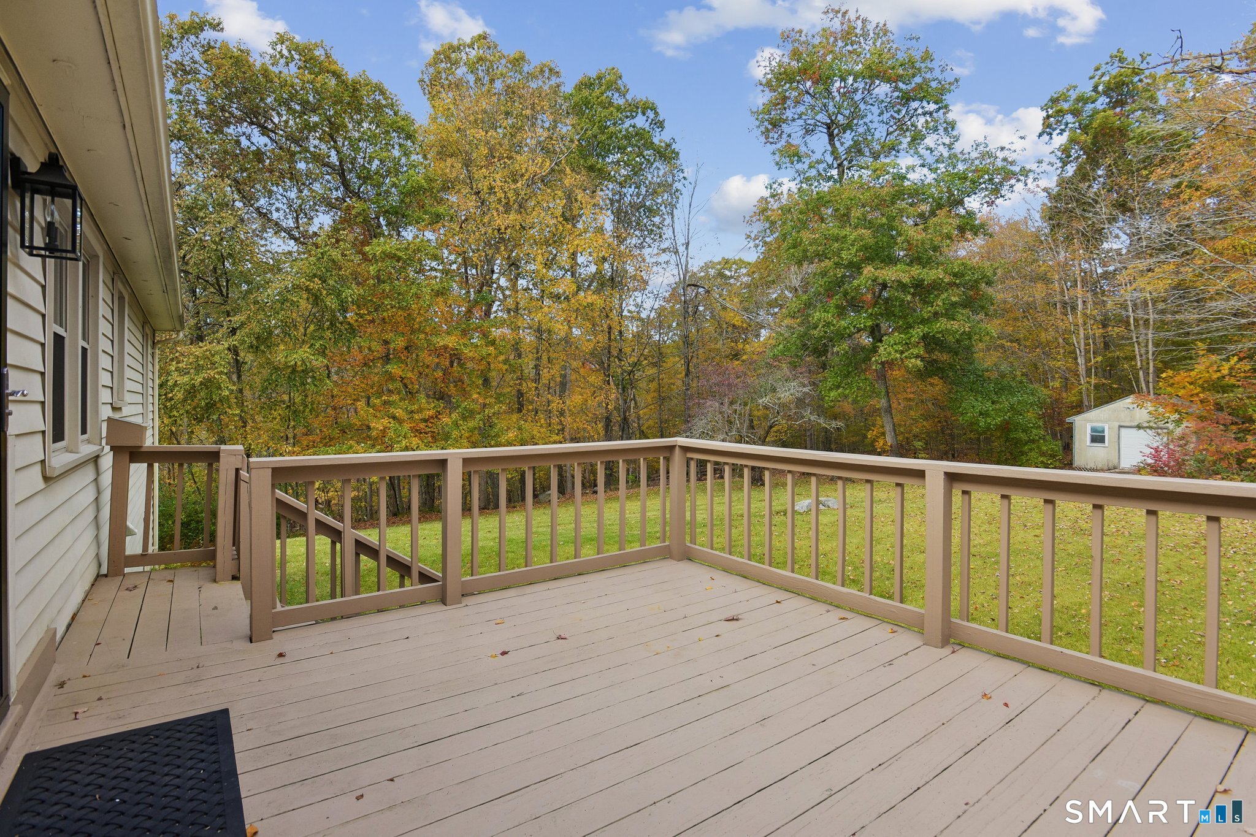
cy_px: 418
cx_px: 628
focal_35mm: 17
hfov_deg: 93.3
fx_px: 593
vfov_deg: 70.4
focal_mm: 17
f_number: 11
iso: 400
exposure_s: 1/200
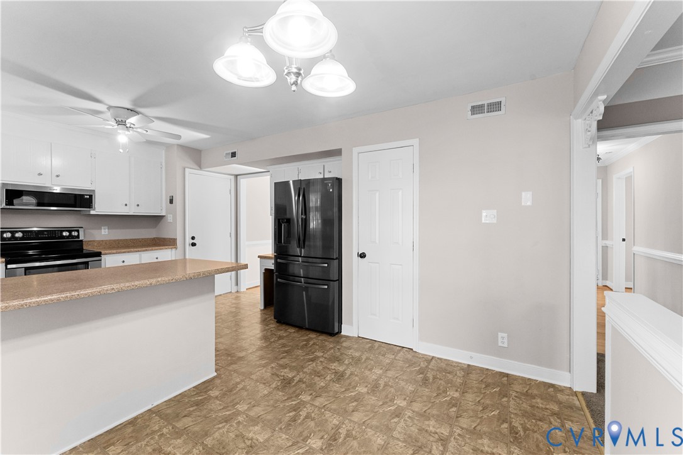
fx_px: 266
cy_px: 228
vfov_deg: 81.2
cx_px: 342
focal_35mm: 14
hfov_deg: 104.3
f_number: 9
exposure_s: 1/20
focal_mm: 14
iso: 1600
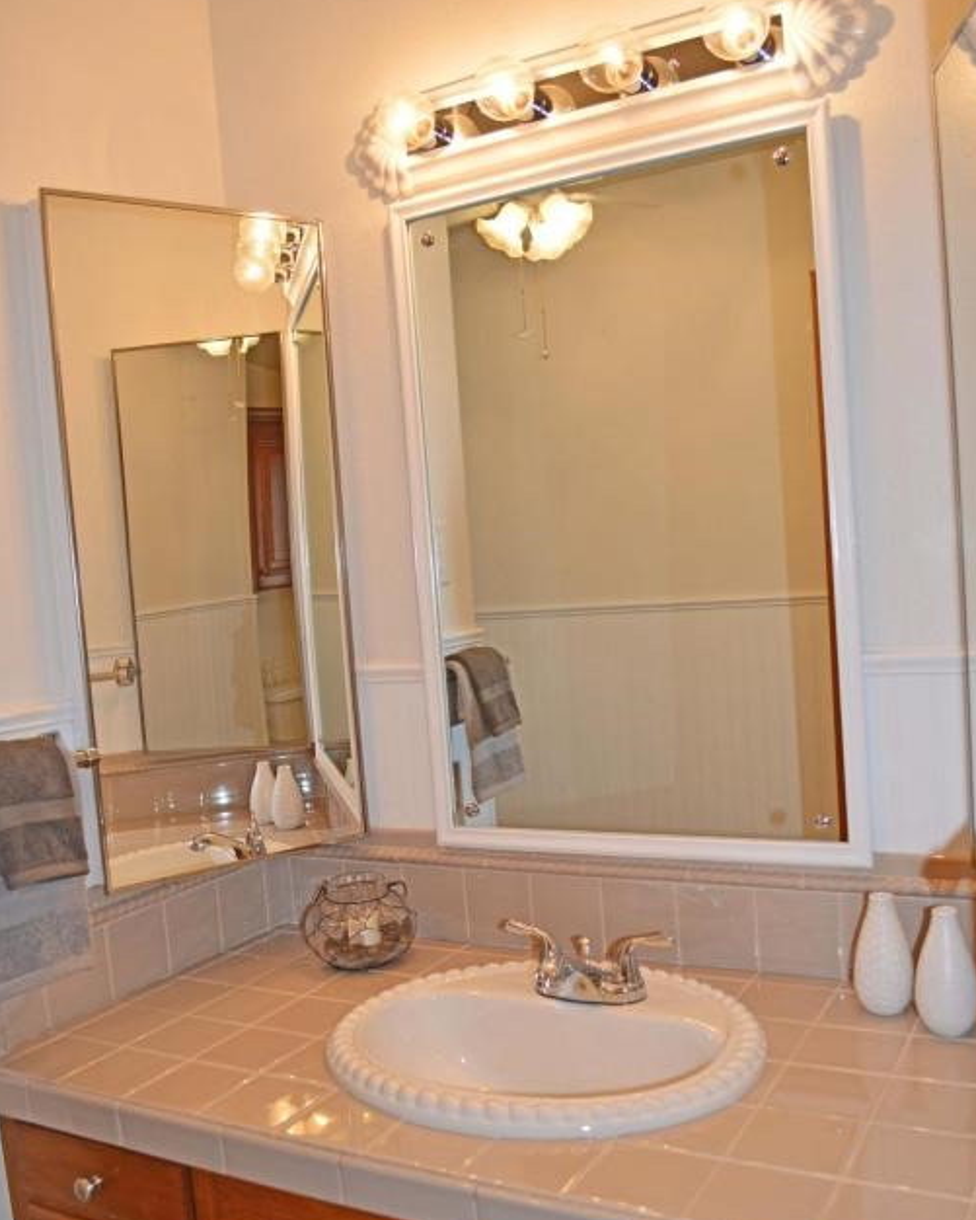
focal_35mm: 31
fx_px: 1119
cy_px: 656
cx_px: 491
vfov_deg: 57.1
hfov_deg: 47.1
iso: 220
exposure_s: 1/125
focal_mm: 18
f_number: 4
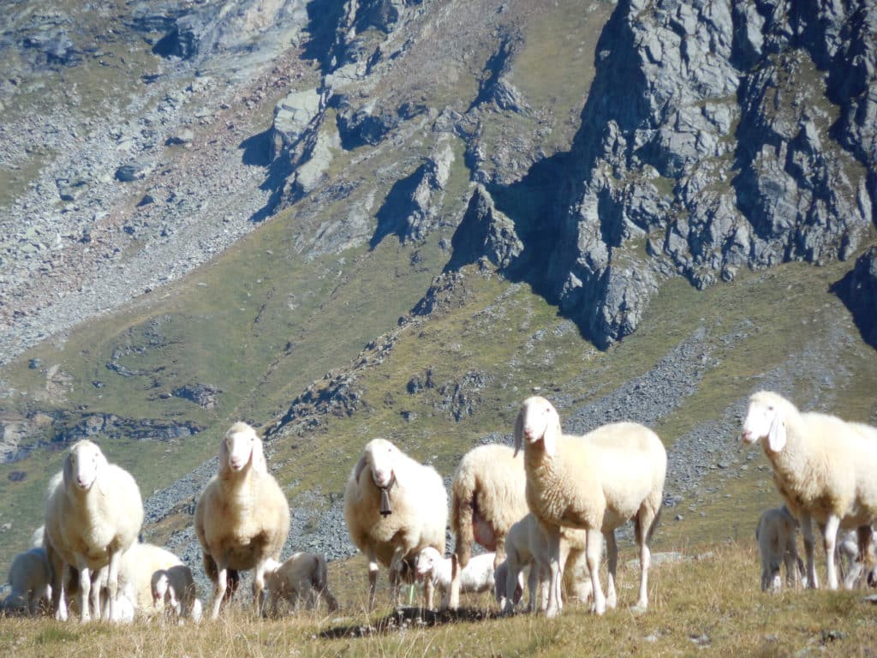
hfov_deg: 5.7
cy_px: 329
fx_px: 8867
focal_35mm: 350
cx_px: 438
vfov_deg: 4.2
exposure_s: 1/320
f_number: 5.9
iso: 125
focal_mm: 63
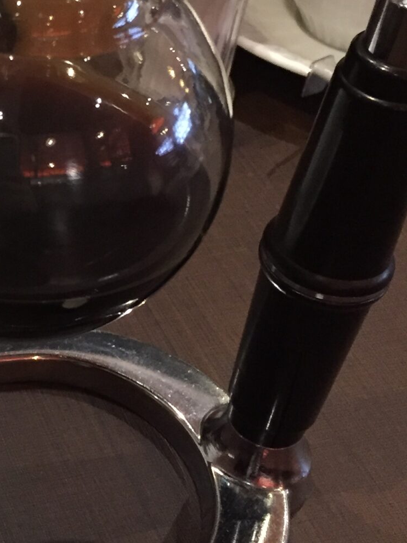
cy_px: 184
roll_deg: -2.5
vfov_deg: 25.9
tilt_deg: -37.3
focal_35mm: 75
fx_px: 1176
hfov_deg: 18.3
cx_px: -117
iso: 250
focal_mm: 4.15
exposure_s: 1/20
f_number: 2.2
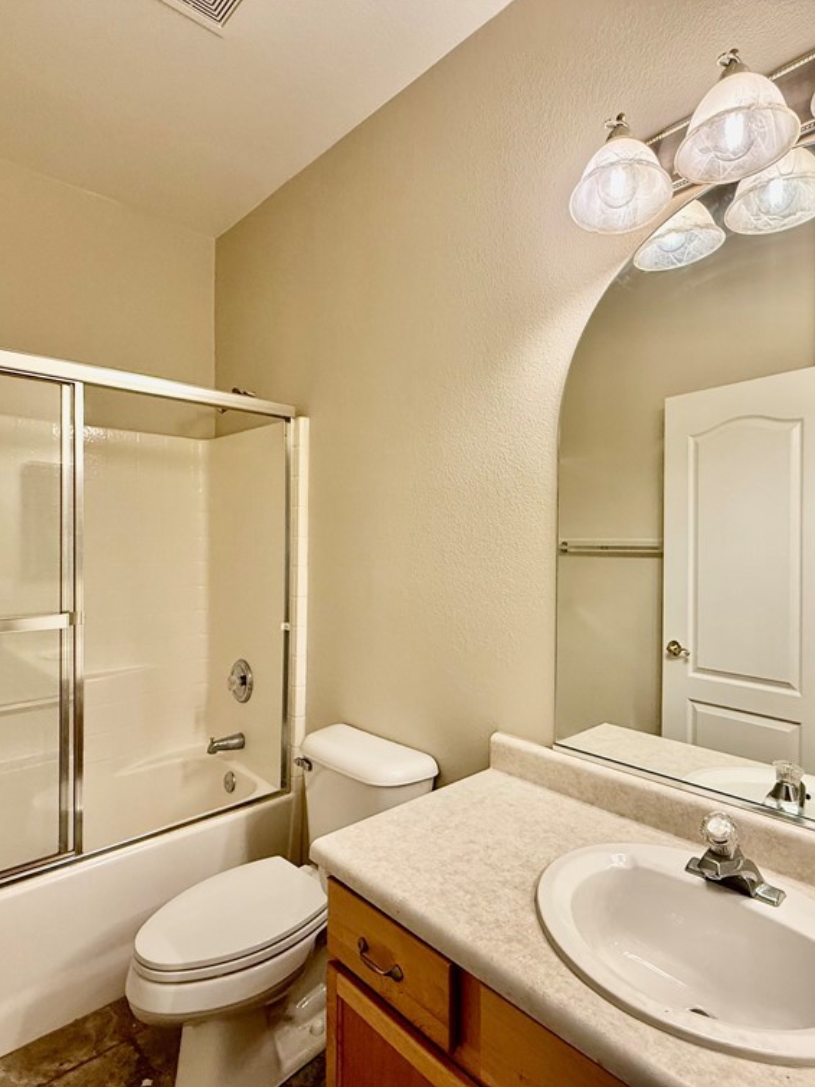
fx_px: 597
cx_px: 455
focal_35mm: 19
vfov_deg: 84.7
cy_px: 547
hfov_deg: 68.4
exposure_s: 1/120
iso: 250
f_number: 2.2
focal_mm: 2.22
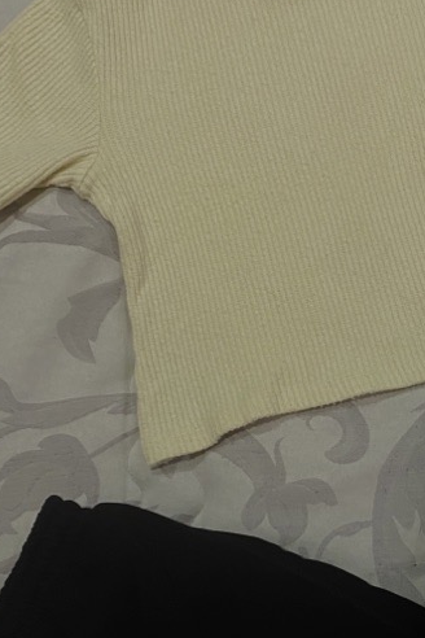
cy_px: 447
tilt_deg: -83.2
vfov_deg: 35.7
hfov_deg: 23.6
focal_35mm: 55
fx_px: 974
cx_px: 426
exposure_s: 1/50
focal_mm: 4.25
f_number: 1.8
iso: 250
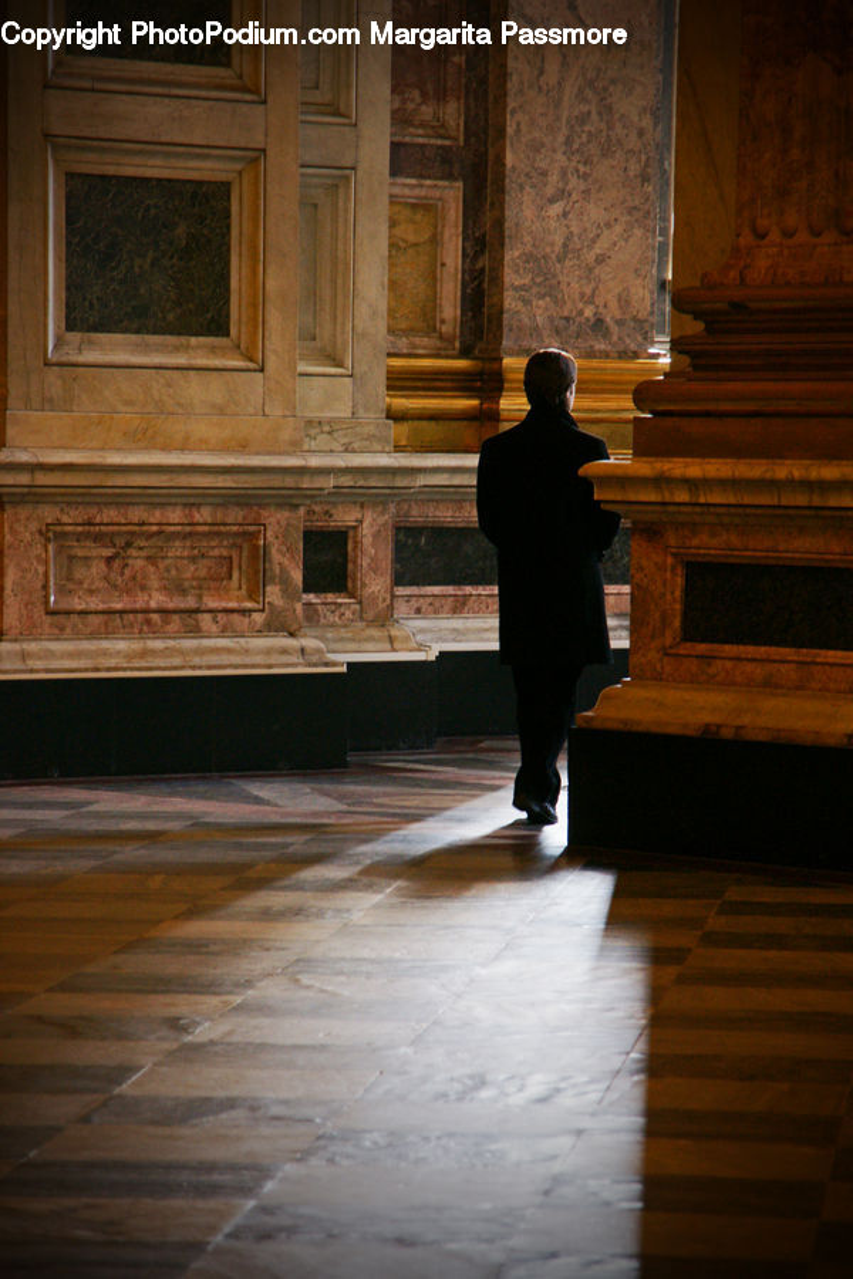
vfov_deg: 13.0
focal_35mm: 158
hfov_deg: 8.7
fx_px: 5597
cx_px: 426
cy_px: 640
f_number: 5.6
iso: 800
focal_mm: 105
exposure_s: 1/40
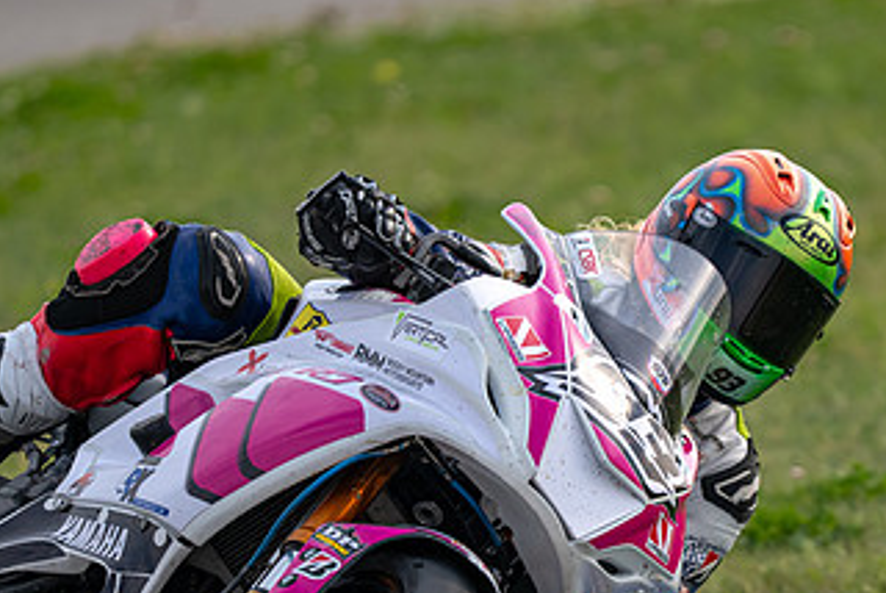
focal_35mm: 1237
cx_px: 552
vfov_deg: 1.1
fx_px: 30471
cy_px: 461
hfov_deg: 1.7
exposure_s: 1/1250
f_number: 6.3
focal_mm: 600
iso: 360
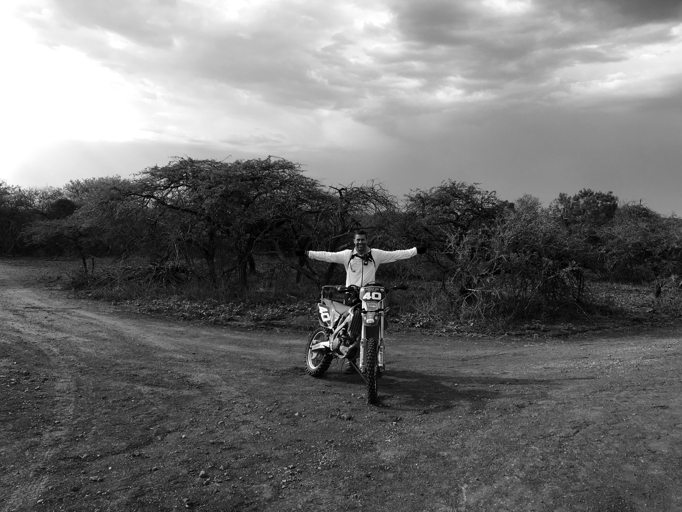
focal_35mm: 30
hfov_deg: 60.0
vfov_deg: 46.8
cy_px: 261
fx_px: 591
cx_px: 350
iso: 25
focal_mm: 4.15
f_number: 2.2
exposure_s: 1/680
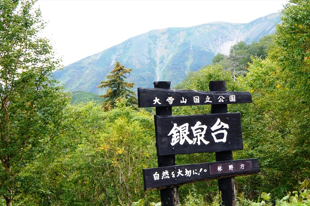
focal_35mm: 64
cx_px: 155
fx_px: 555
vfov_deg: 21.0
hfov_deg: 31.2
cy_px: 103
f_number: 5.6
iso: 200
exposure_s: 1/200
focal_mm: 43
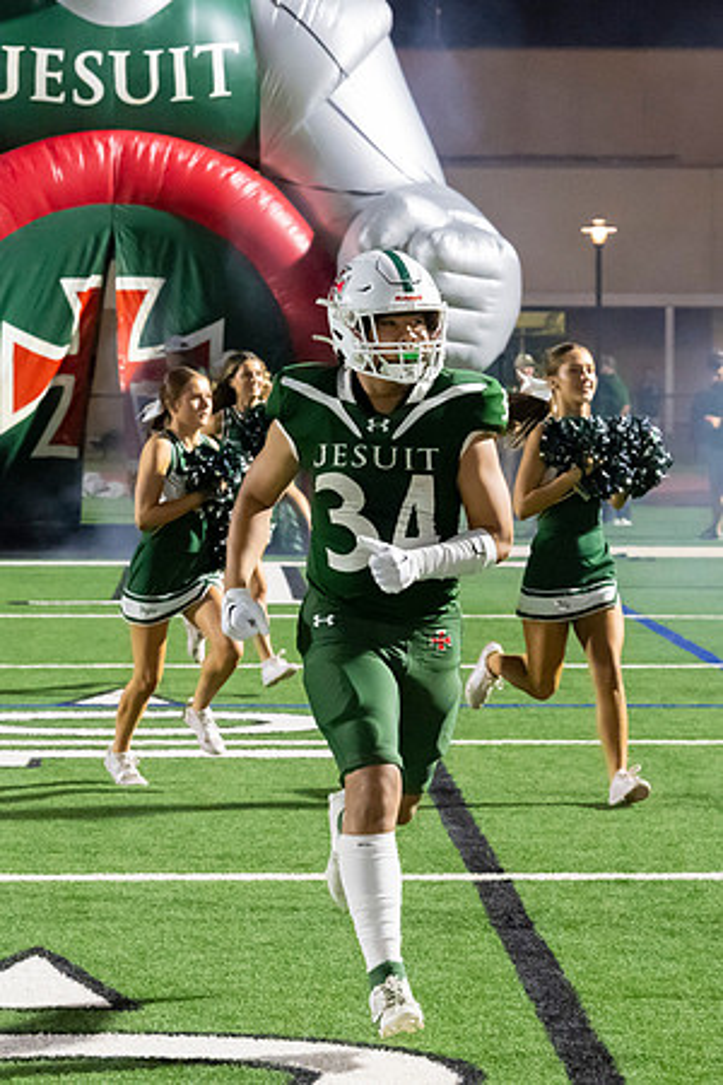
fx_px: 4105
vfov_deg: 15.0
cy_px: 409
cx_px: 406
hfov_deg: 10.1
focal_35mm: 136
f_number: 5.6
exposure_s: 1/400
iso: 10000
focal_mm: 72
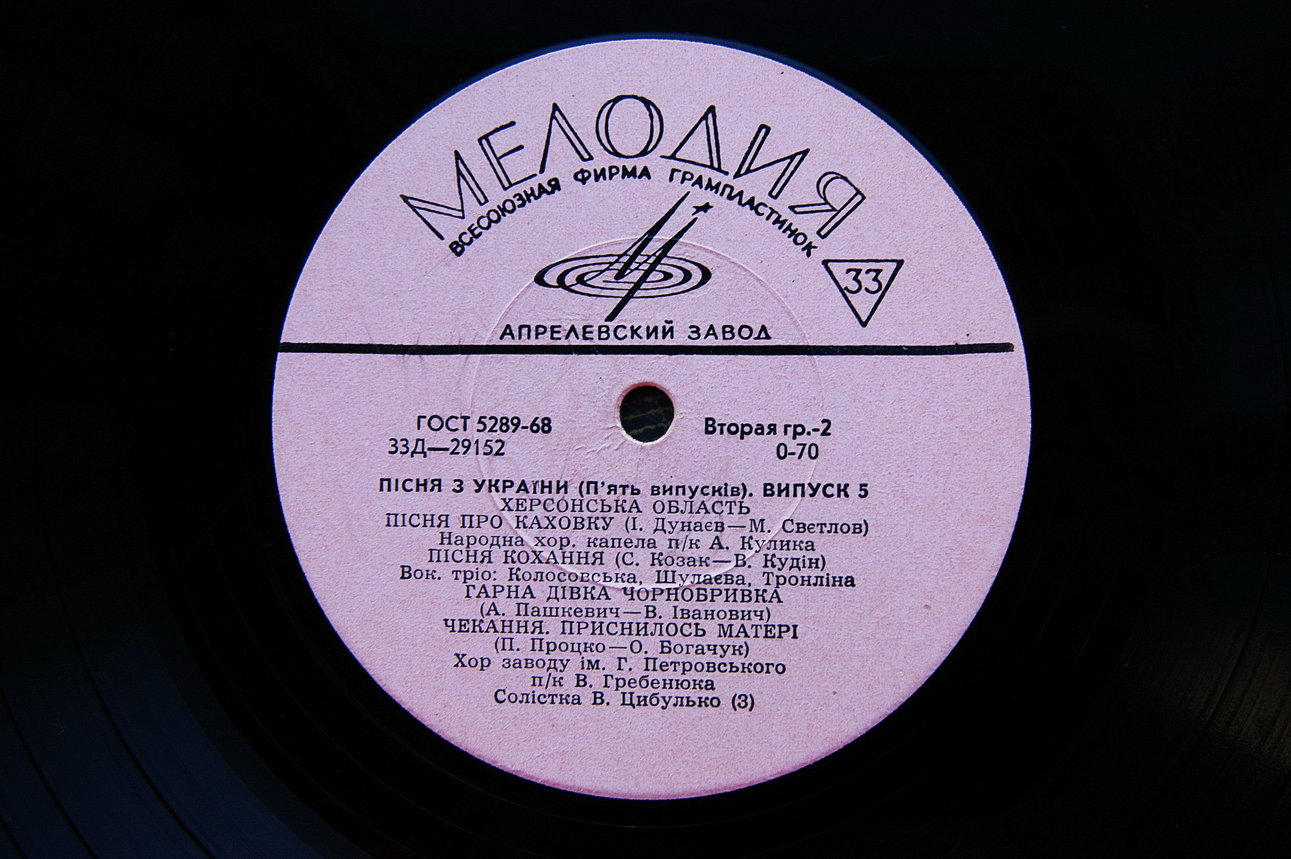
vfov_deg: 25.7
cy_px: 430
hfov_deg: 37.9
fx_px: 1881
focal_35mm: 52
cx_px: 646
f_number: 5
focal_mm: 35
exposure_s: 1/80
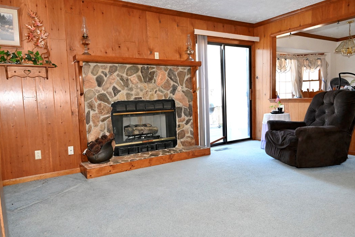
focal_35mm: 26
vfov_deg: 49.6
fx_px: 256
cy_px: 120
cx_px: 173
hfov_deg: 69.4
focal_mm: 25
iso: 6400
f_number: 7.1
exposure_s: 1/200
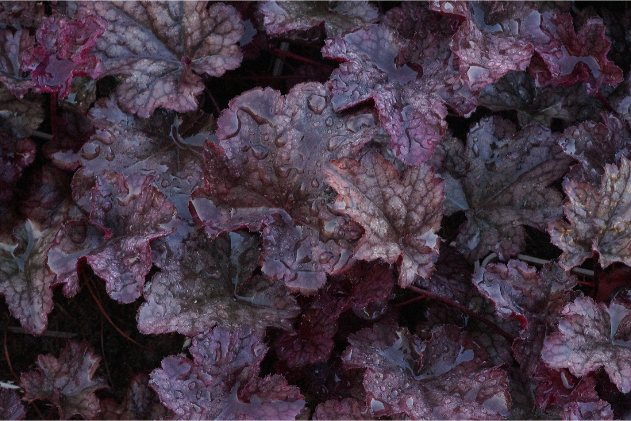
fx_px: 2629
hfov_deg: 13.7
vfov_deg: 9.1
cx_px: 316
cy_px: 210
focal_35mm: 150
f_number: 14
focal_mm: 100
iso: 3200
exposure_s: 1/80
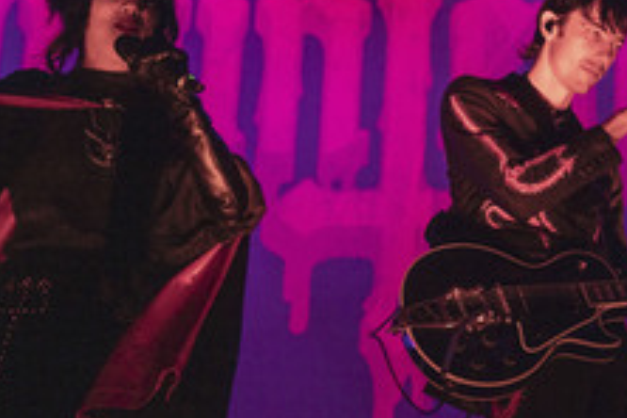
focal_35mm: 69
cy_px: 291
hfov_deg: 29.2
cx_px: 335
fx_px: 1202
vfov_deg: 19.6
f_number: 2.8
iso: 3200
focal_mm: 34
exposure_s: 1/250
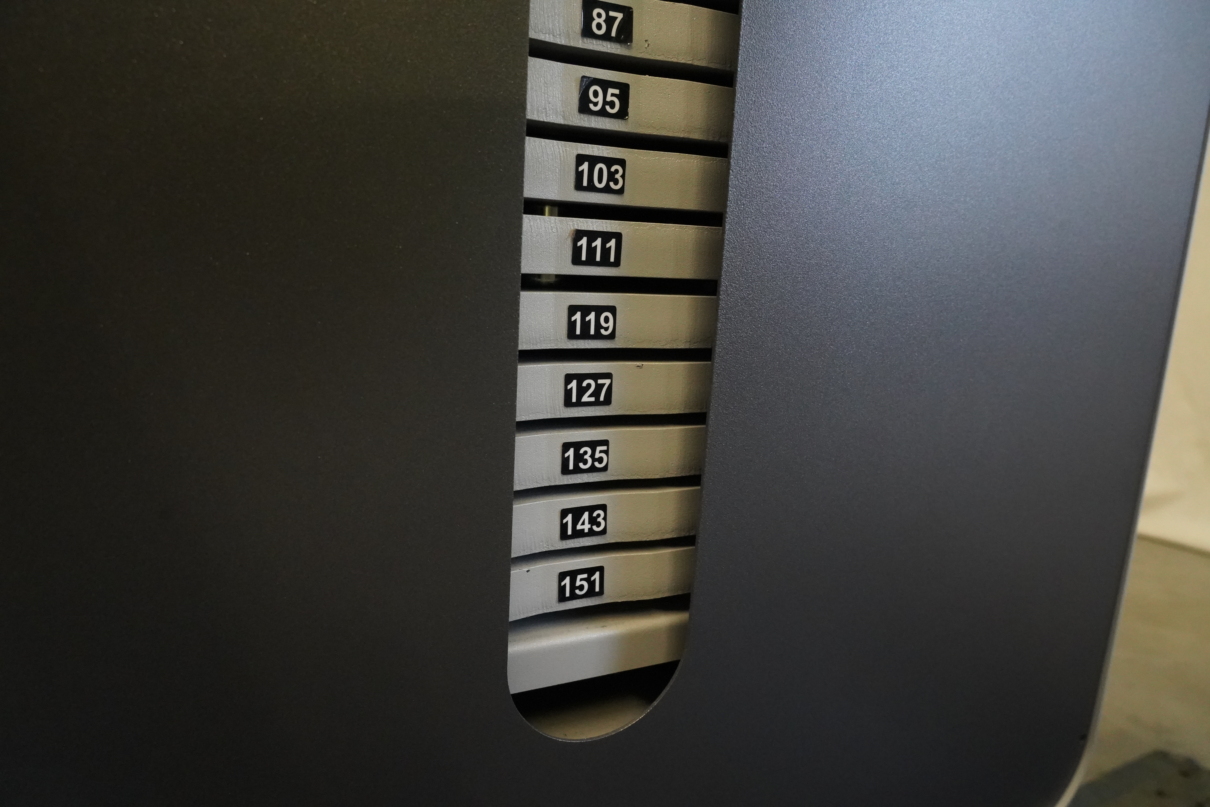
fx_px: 807
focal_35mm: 24
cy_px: 404
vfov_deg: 53.1
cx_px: 605
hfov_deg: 73.7
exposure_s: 1/125
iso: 12800
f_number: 7.1
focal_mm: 24
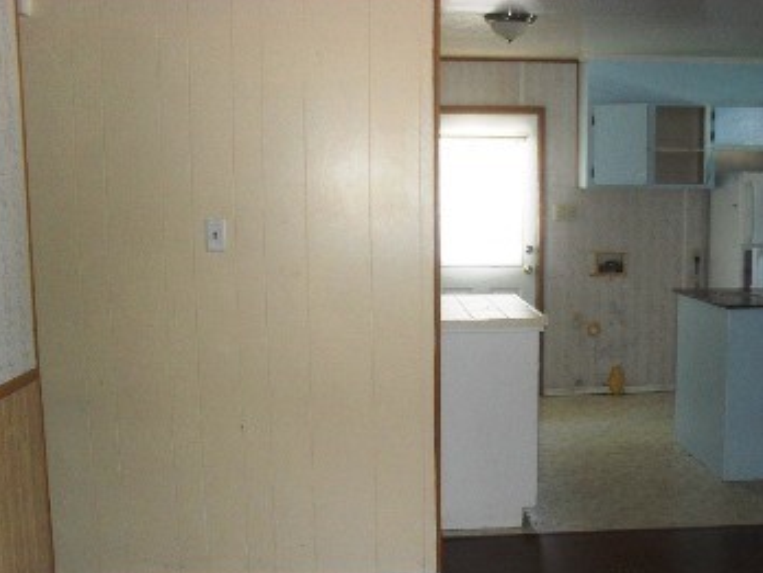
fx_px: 992
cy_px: 362
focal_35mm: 45
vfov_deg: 32.0
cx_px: 487
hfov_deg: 41.7
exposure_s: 1/45
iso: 200
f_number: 3.2
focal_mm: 6.3
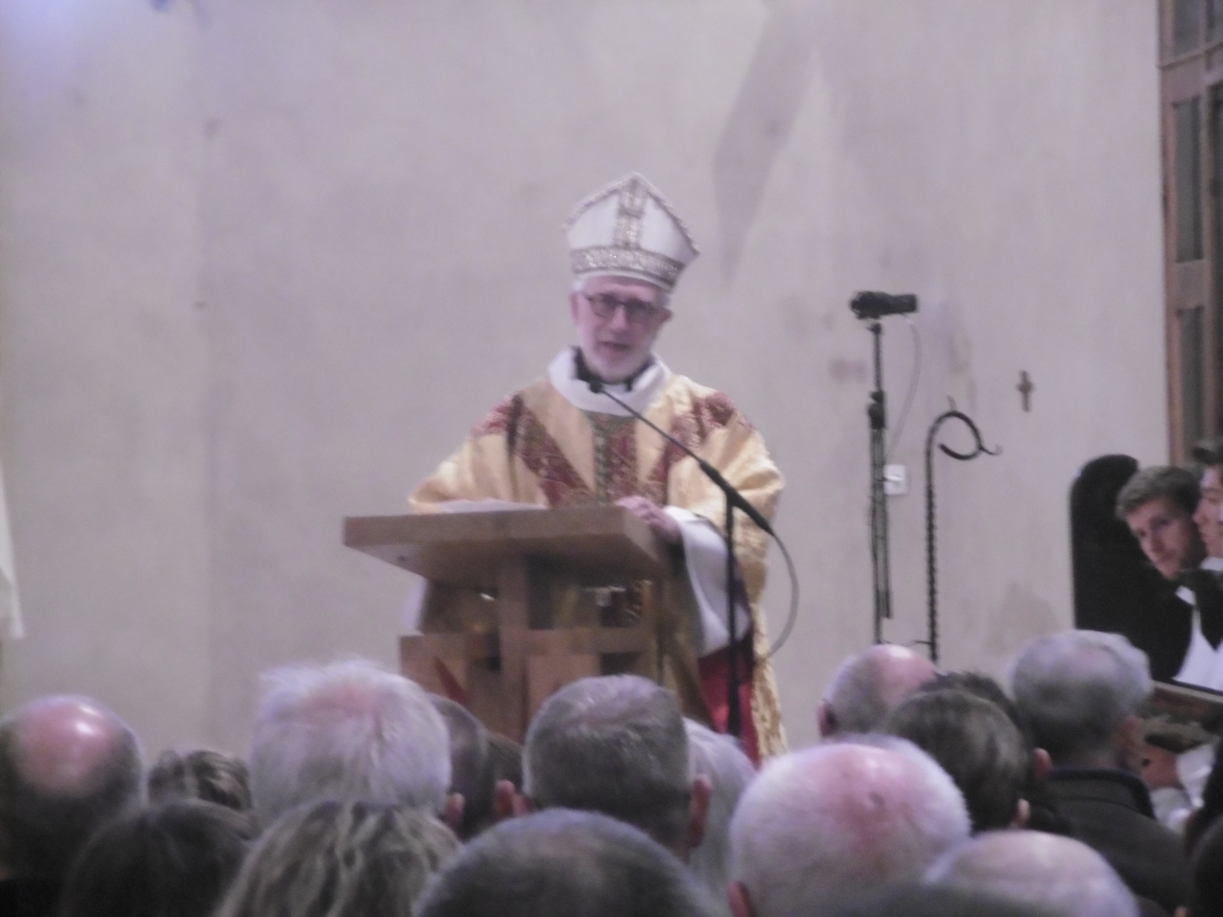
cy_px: 458
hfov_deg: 7.9
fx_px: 8833
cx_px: 612
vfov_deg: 5.9
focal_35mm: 250
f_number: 6.1
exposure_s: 1/6
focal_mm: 44.7
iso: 800
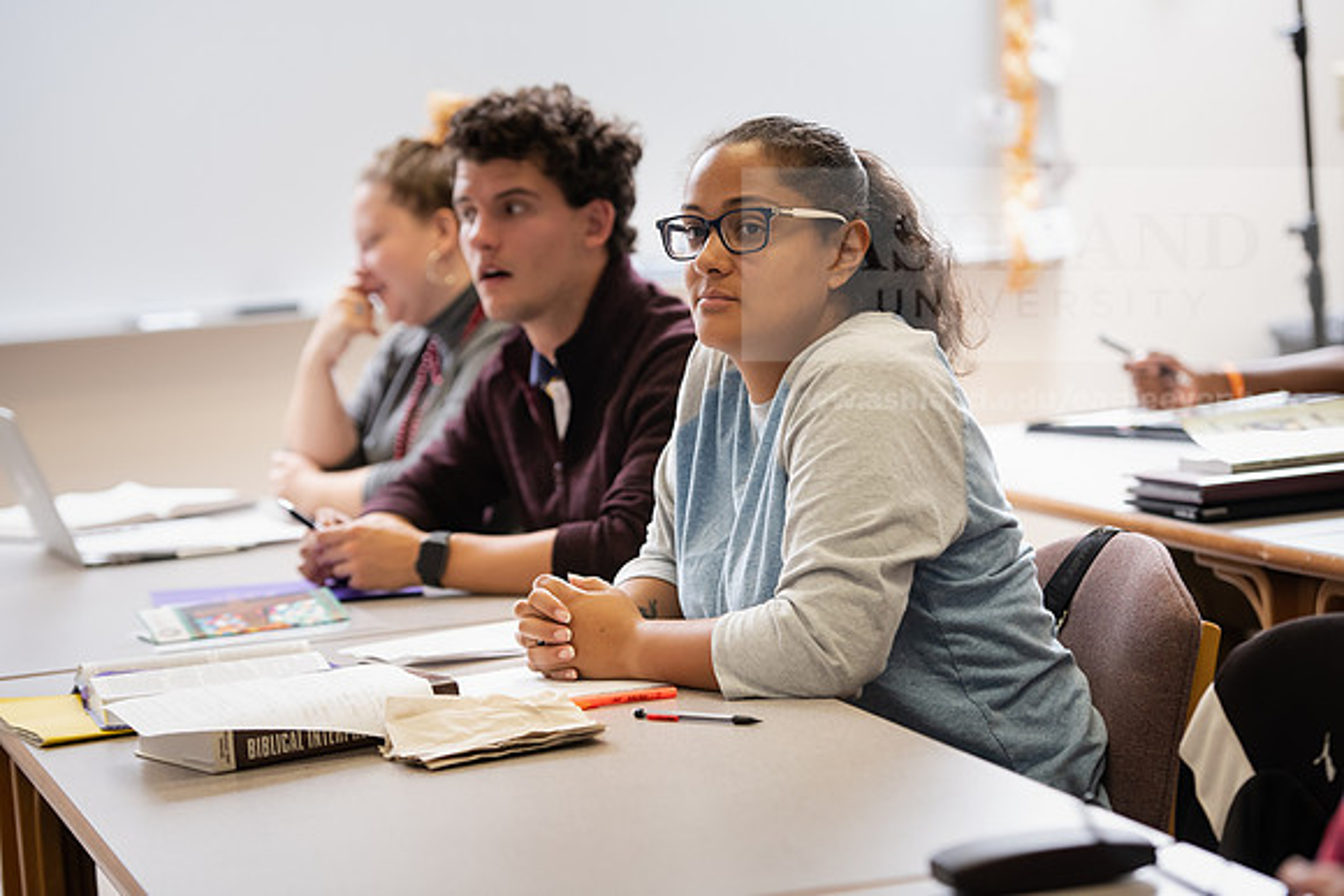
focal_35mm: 110
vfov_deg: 12.5
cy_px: 448
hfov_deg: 18.6
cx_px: 672
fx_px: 4107
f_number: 3.5
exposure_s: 1/200
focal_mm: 110
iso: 1000
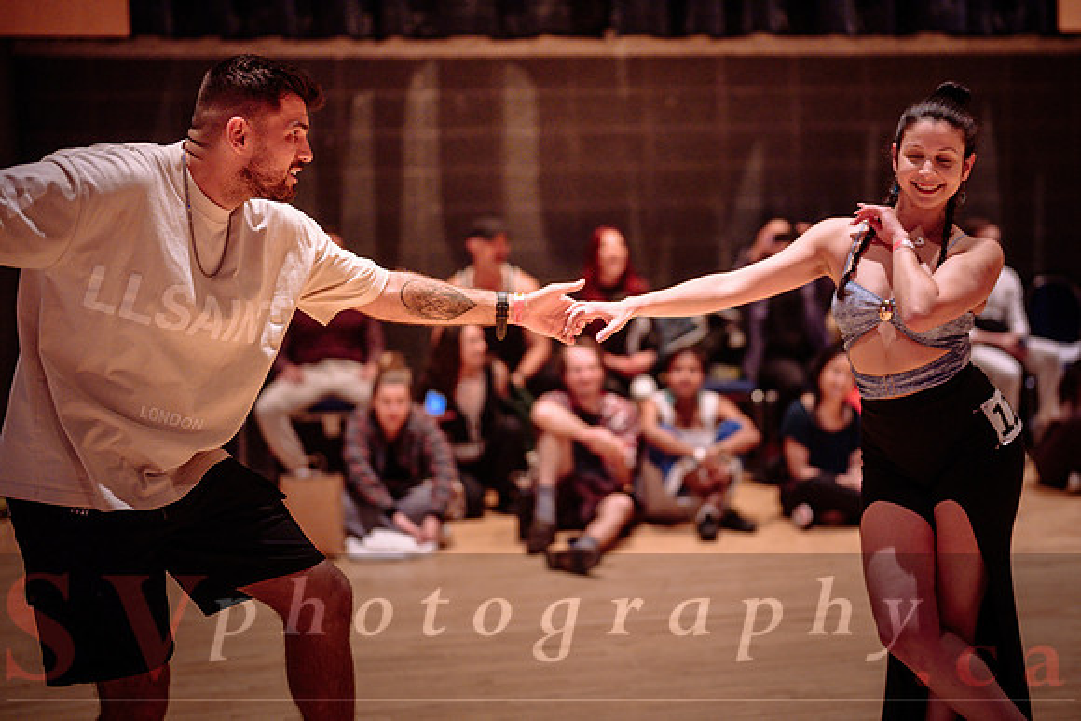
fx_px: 1773
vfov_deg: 23.0
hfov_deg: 33.8
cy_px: 317
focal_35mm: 59
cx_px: 623
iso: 1600
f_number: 1.2
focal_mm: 50
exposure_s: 1/250
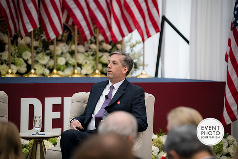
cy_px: 80
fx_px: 992
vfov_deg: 9.2
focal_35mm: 150
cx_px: 119
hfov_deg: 13.7
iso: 250
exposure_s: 1/200
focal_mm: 150
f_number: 2.8
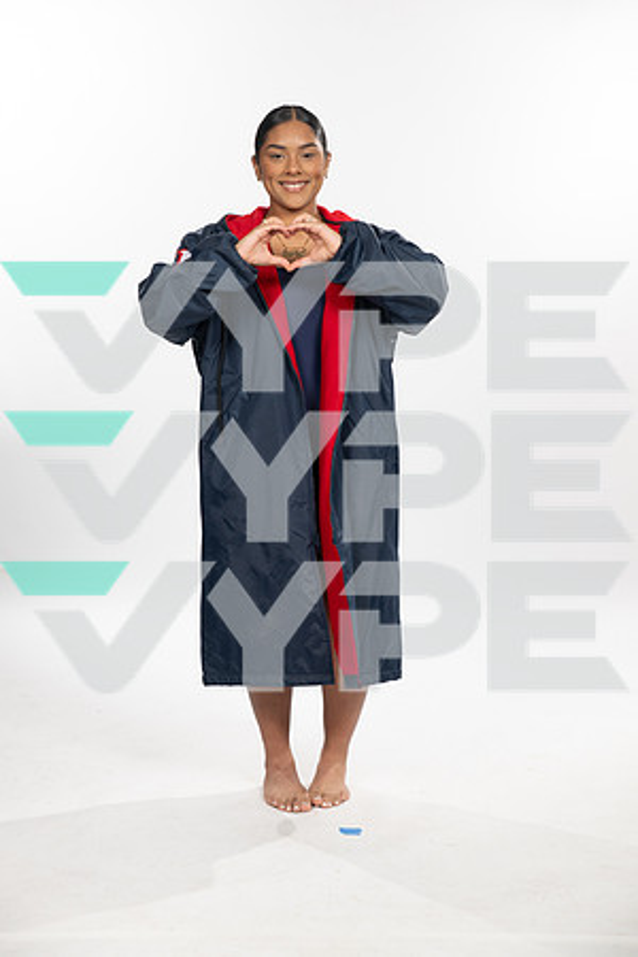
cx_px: 319
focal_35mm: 65
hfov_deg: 20.9
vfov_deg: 31.0
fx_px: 1728
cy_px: 478
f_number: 5.6
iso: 200
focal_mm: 65
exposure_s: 1/250
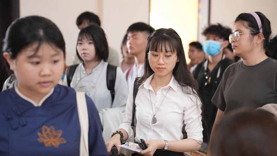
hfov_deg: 30.6
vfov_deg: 17.5
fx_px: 507
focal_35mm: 69
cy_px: 87
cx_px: 138
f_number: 2.8
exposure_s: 1/100
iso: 2500
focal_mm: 65
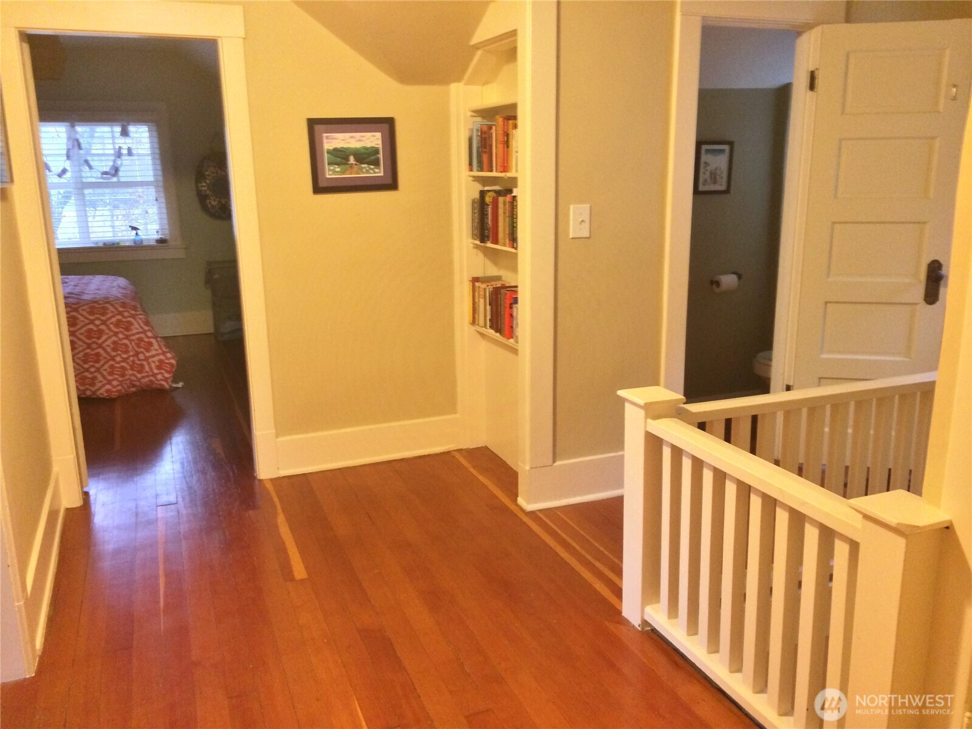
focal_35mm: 30
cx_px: 486
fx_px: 842
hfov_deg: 60.0
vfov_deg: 46.8
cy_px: 364
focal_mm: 4.12
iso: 400
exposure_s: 1/15
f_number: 2.2
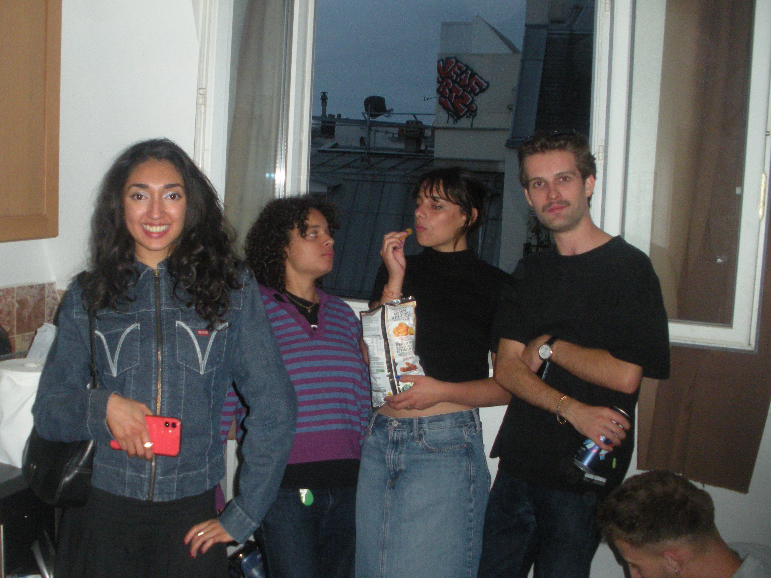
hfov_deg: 43.8
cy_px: 306
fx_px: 958
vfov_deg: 33.6
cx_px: 340
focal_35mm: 43
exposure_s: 1/60
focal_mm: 6.3
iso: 323
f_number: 3.5
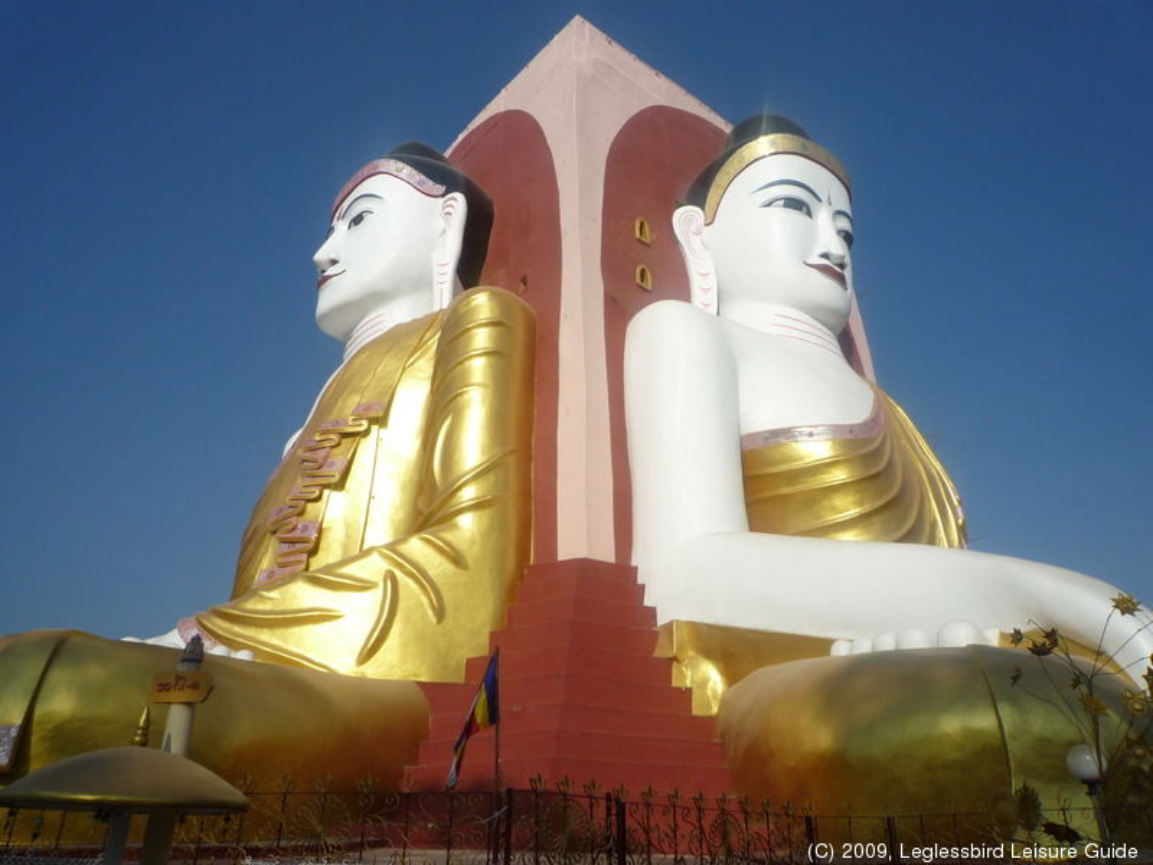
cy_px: 432
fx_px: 833
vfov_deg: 54.9
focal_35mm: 25
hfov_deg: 69.4
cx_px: 576
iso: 100
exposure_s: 1/800
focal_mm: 4.4
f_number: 5.6
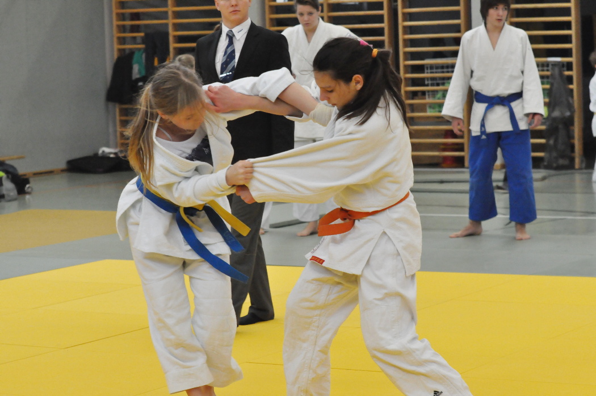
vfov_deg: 13.0
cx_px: 298
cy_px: 198
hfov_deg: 19.5
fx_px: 1736
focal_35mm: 105
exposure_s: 1/320
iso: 2500
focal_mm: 70
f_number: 4.5
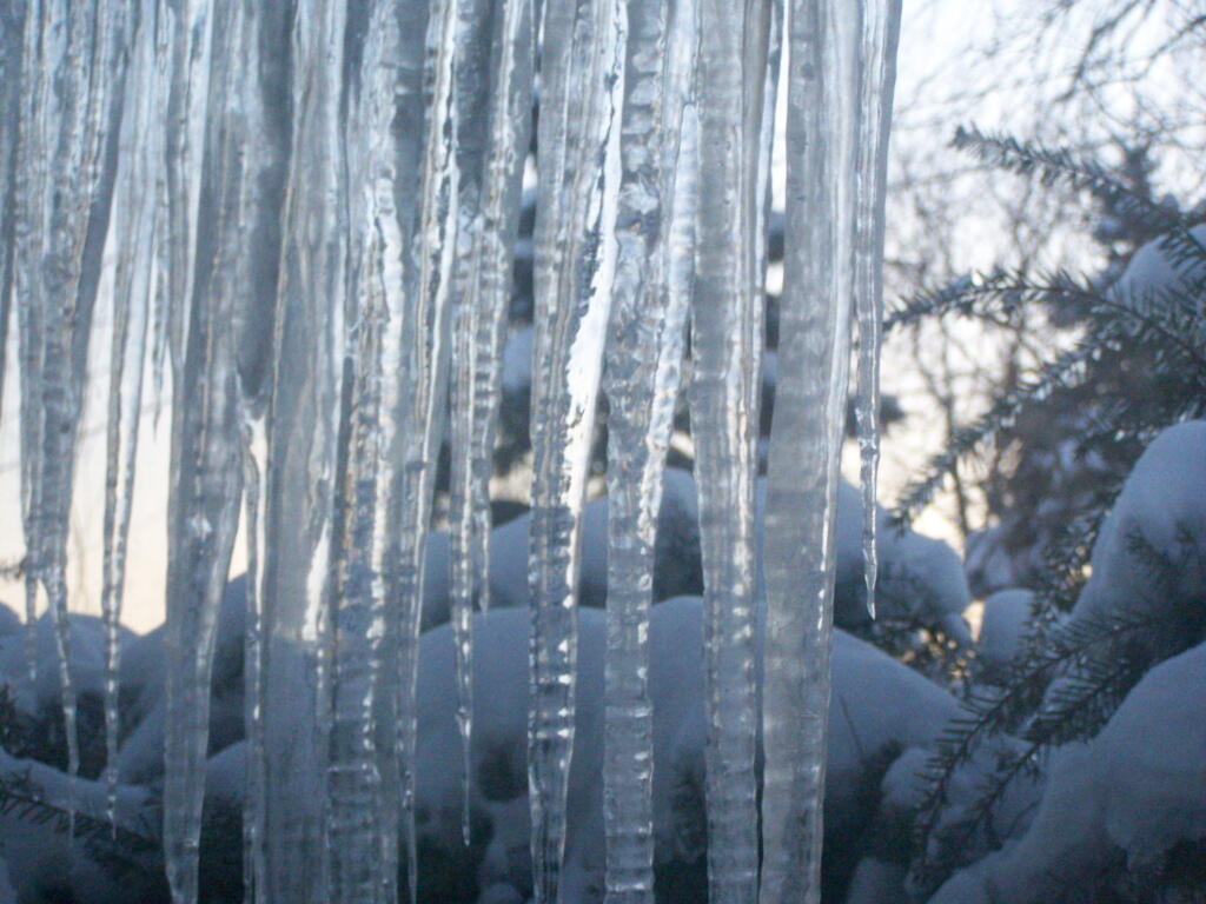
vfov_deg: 15.7
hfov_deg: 20.9
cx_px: 603
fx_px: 3275
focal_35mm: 94
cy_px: 452
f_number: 3.2
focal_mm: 15.6
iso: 400
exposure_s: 1/125
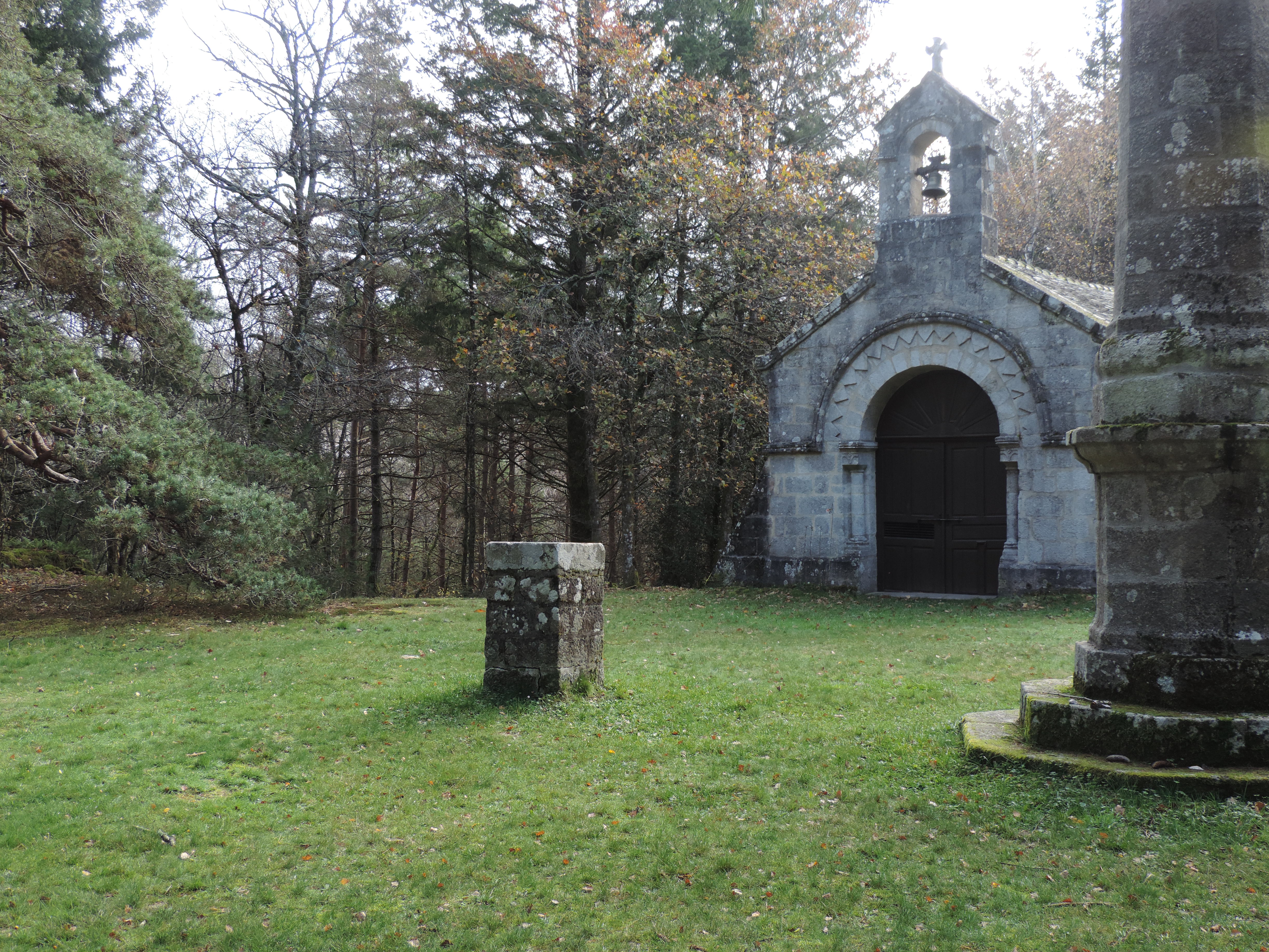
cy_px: 476
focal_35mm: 40
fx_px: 1466
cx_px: 634
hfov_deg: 46.8
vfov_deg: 36.0
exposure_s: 1/60
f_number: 3.3
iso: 80
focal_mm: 7.1
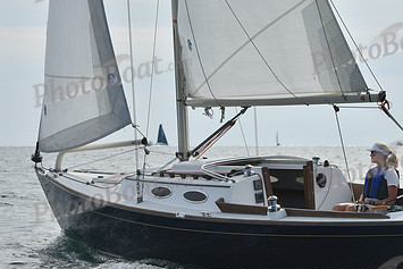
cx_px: 252
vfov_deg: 6.7
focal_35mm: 204
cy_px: 121
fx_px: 2284
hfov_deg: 10.1
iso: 320
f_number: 10
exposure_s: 1/1250
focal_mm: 125
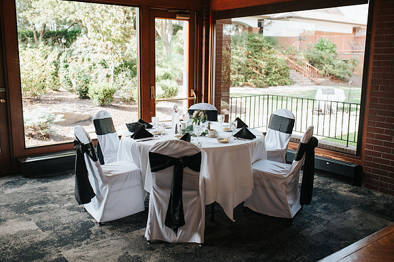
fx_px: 398
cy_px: 131
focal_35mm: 36
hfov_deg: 52.6
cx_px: 189
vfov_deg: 36.4
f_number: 2.8
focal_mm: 35
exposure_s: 1/400
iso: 640
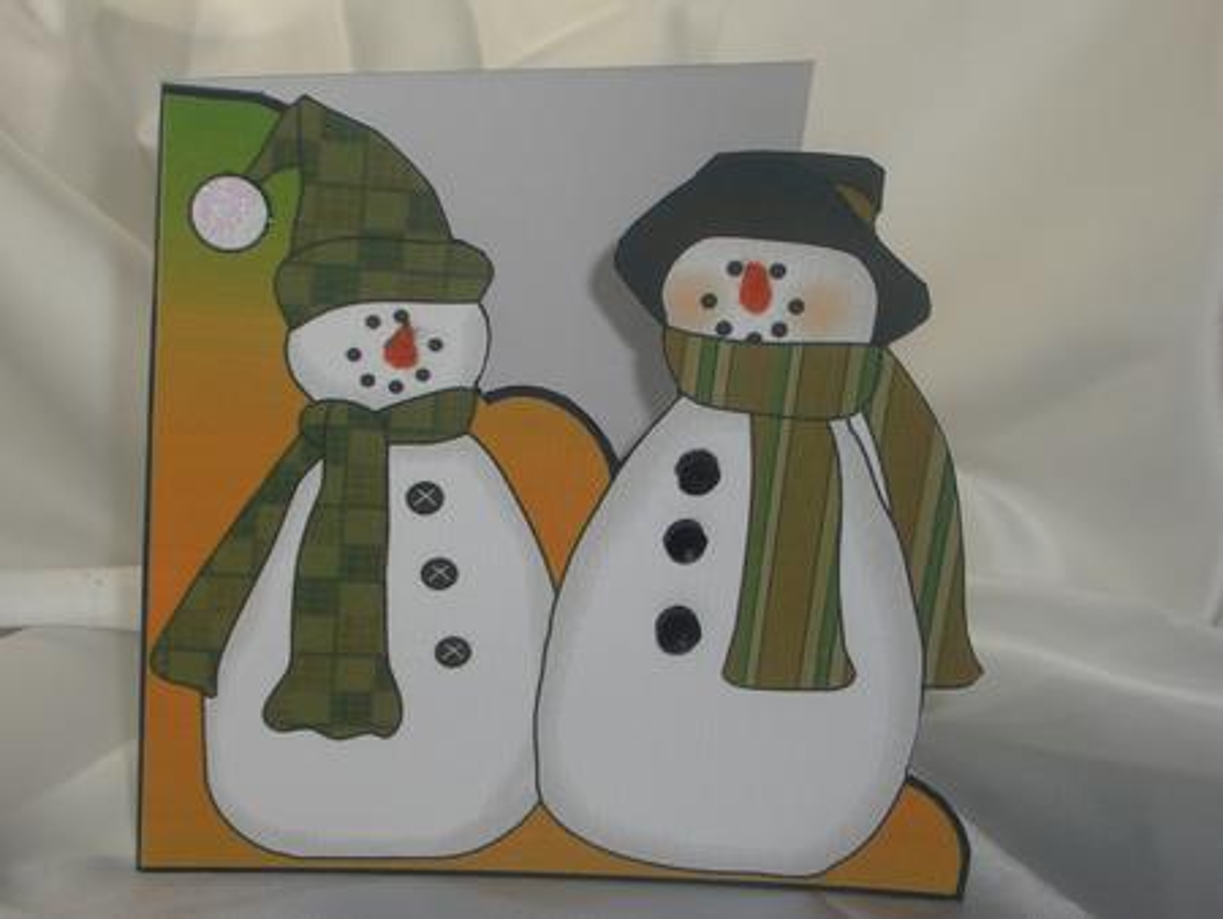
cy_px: 460
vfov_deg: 23.7
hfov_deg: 31.2
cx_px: 612
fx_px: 2192
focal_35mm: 62
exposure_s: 1/125
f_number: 5.6
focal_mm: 10.2
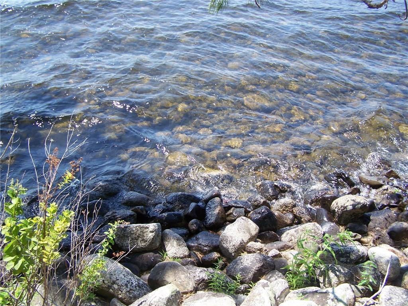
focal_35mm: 38
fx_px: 448
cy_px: 153
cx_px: 204
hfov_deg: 49.0
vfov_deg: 37.7
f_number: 2.8
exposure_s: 1/250
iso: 64
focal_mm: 6.3
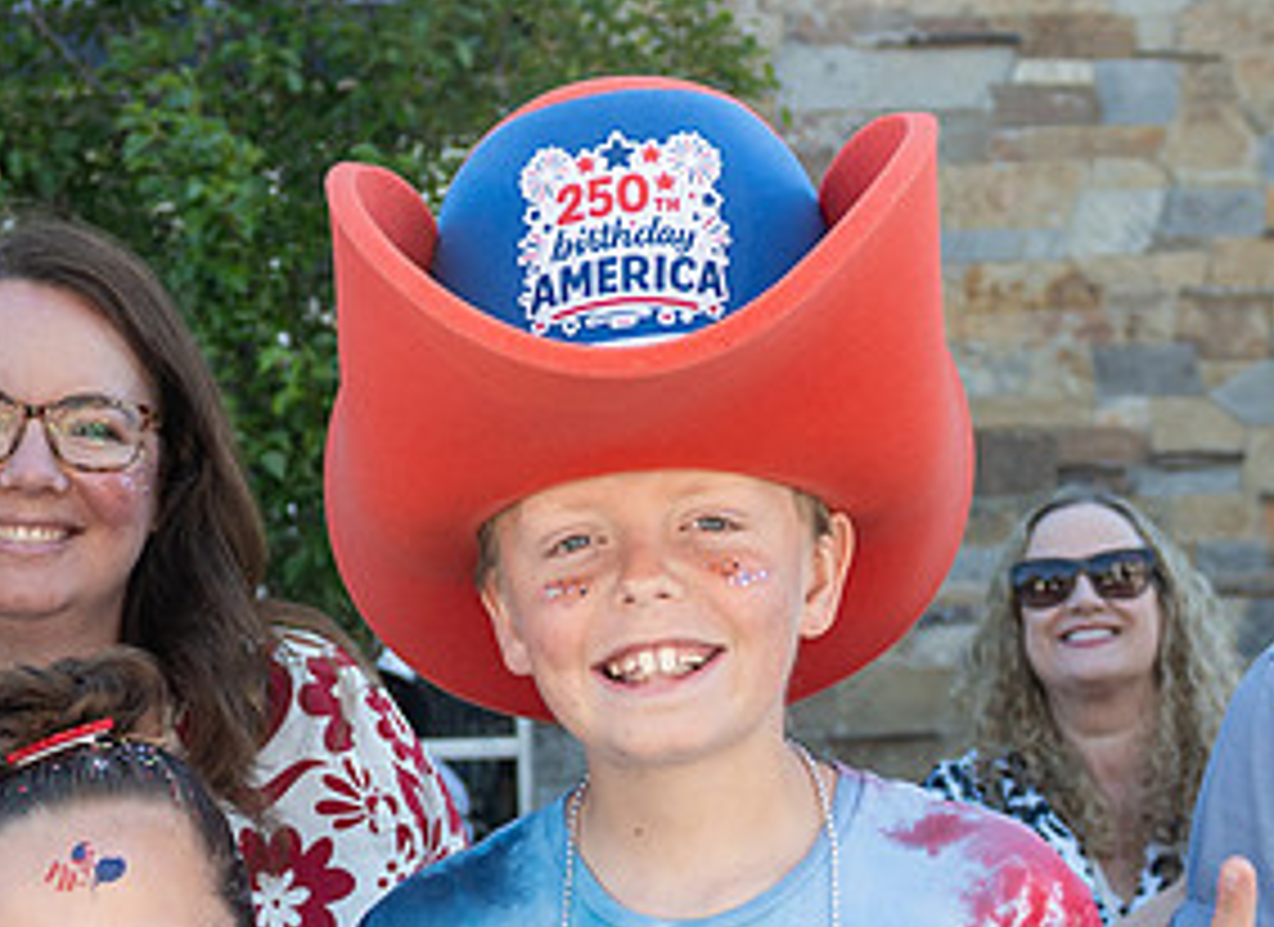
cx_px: 467
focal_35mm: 96
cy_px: 736
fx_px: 3496
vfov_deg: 15.0
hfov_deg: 20.6
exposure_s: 1/200
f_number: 2.8
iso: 100
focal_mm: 24
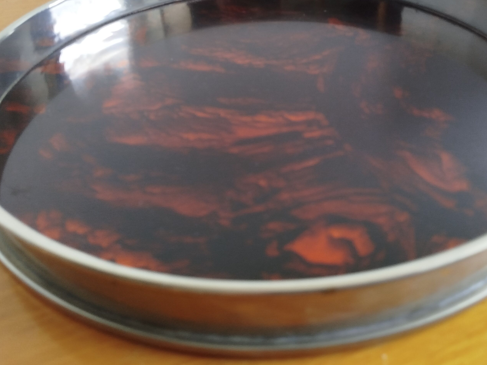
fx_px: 535
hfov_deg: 48.7
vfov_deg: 37.3
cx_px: 292
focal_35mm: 38
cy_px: 118
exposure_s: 1/33
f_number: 1.7
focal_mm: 5.31
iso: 125
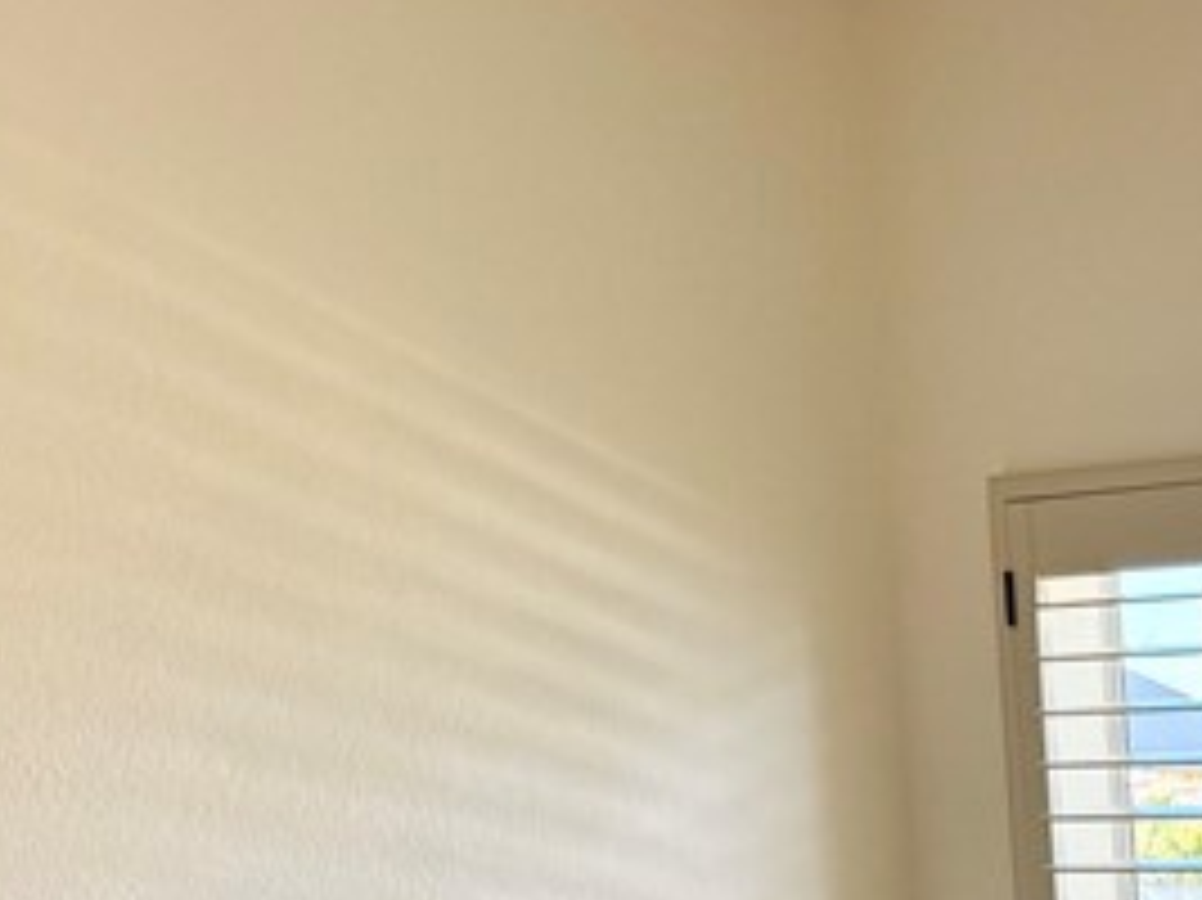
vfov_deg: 14.3
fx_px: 3193
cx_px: 1882
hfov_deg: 18.5
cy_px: 1598
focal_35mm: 92
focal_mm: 6.76
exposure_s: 1/439
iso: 80
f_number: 1.78
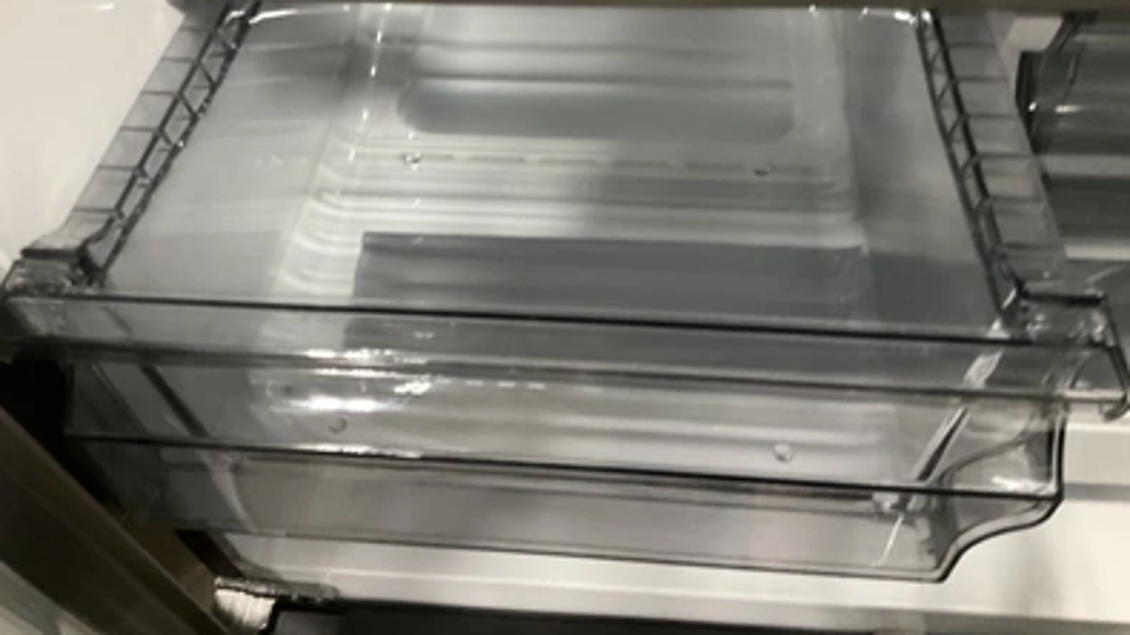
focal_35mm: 32
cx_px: 561
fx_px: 959
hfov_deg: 61.0
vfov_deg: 36.3
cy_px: 215
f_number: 1.8
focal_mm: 3
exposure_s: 1/30
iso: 320
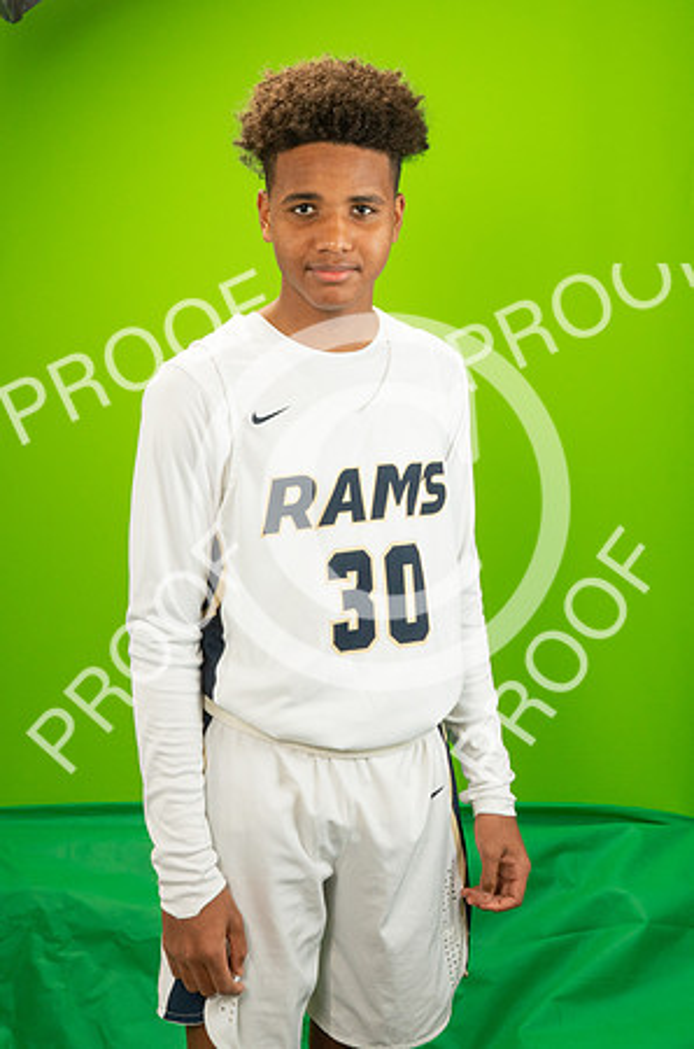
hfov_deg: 25.2
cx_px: 297
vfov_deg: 37.2
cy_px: 409
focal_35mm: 53
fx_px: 1548
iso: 800
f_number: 20
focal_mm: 28
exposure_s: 1/60
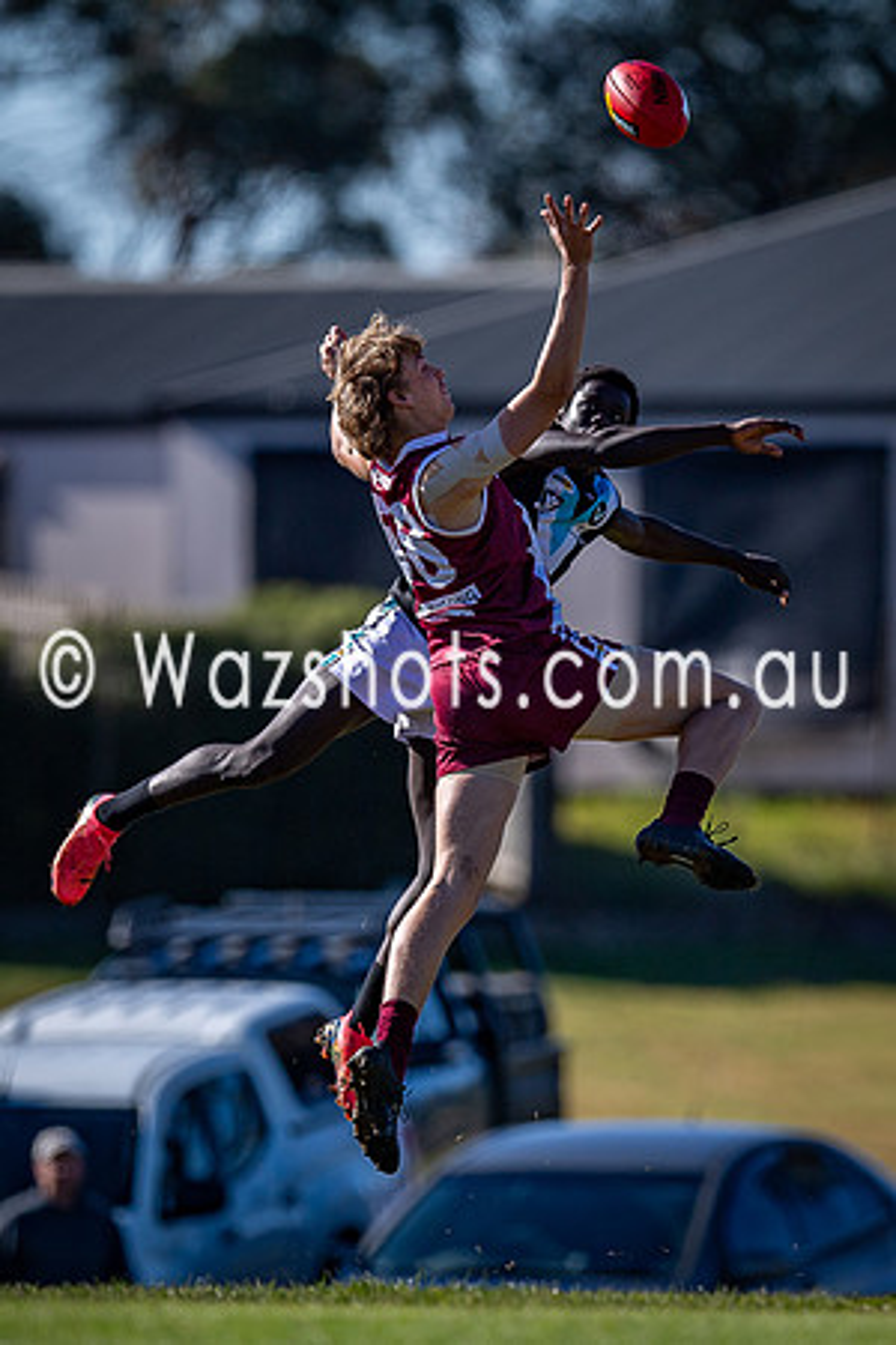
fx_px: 38609
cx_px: 734
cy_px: 635
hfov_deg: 1.3
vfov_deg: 2.0
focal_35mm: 1034
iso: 180
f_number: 4
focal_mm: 500
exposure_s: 1/1600
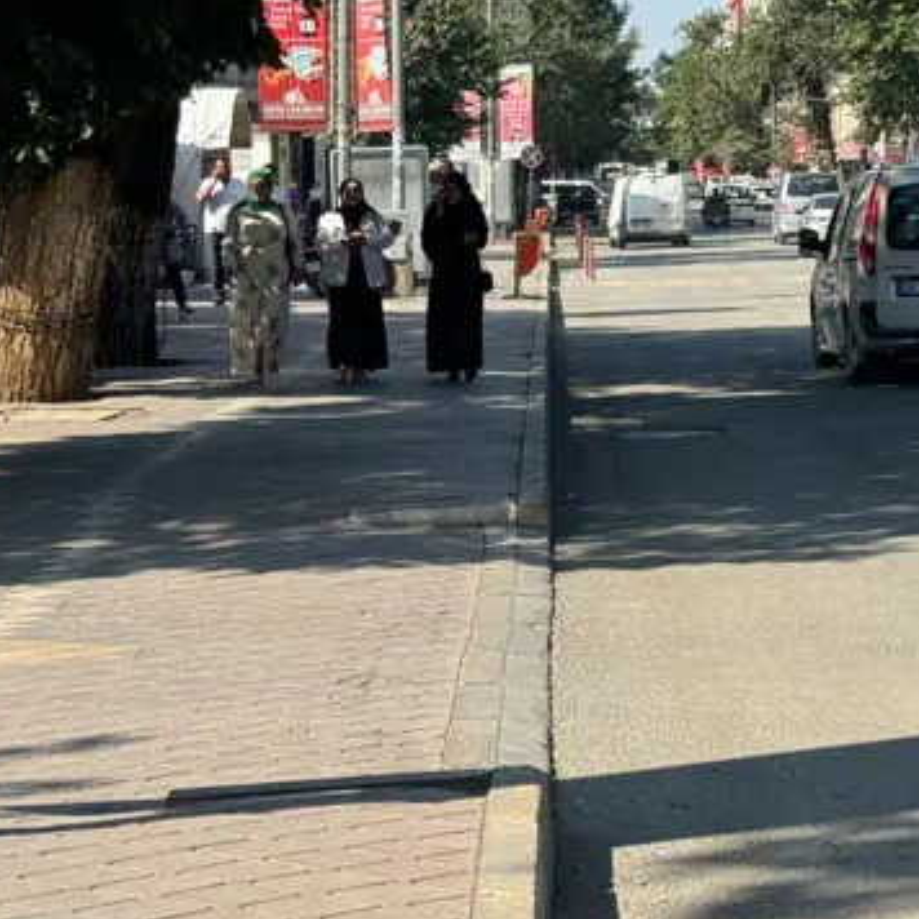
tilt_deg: +2.1
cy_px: 106
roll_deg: +1.0
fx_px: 3154
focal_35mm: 105
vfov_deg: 16.4
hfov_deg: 16.0
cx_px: 1064
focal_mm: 6.76
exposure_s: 1/2415
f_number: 1.78
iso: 64
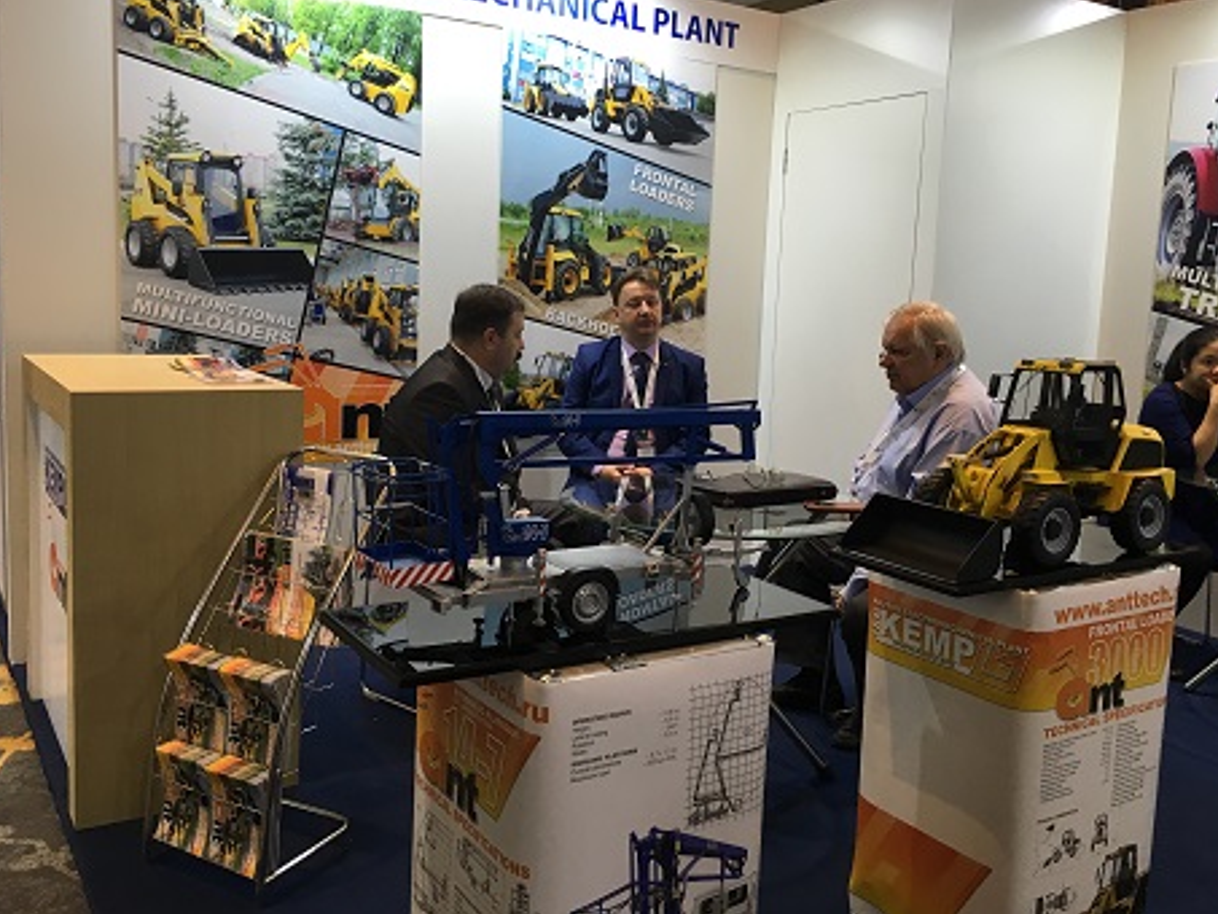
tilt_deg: -5.8
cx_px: 637
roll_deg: -2.2
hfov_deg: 56.8
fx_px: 1126
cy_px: 413
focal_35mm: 32
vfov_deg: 44.1
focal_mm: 4.15
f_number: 2.2
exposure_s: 1/33
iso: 50
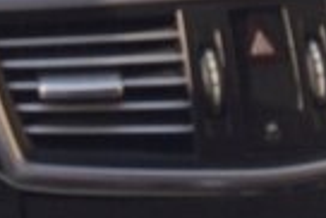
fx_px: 997
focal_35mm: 110
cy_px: -240
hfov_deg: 18.3
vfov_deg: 11.1
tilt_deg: -9.8
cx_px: 34
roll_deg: +1.4
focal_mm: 4.15
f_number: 2.2
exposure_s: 1/116
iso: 32
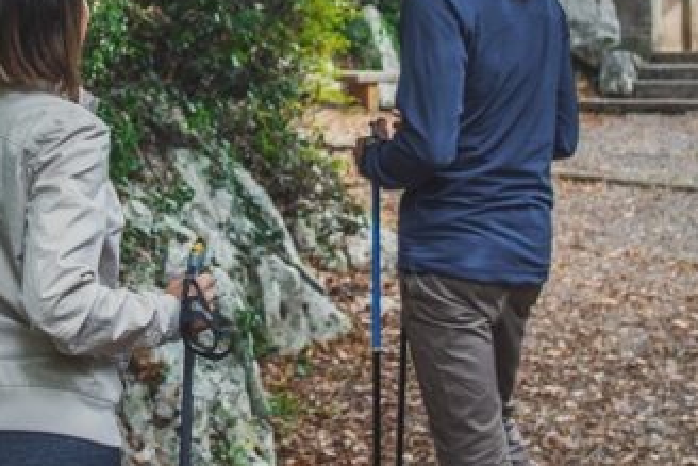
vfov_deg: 17.6
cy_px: 9
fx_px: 1474
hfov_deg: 26.3
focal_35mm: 76
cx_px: 187
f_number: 2.8
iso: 500
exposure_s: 1/250
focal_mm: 20
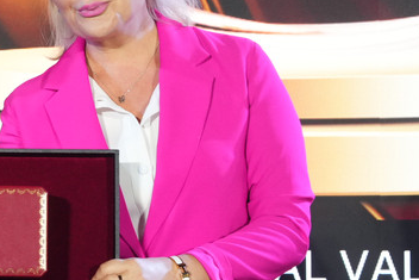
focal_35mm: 167
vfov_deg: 8.2
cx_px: -234
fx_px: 1944
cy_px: 178
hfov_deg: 11.7
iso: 2000
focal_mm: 49
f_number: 5.6
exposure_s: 1/100
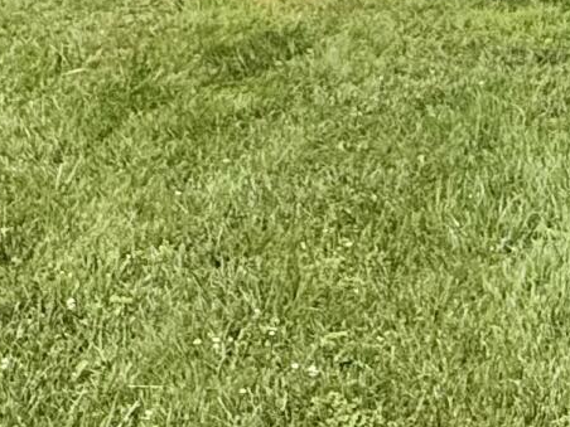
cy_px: -372
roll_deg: +1.4
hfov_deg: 20.4
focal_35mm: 93
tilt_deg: +0.0
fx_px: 1531
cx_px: 581
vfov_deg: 13.9
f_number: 2.2
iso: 50
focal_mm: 2.22
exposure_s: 1/3289
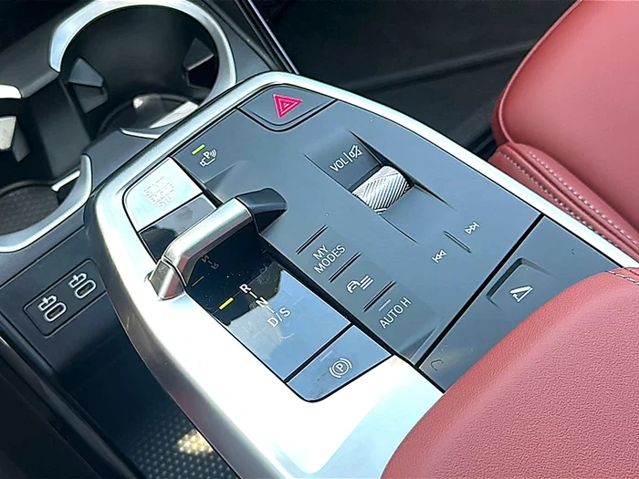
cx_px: 320
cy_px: 240
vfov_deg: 30.9
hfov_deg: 40.4
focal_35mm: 47
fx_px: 868
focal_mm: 6.86
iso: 80
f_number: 1.78
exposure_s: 1/134
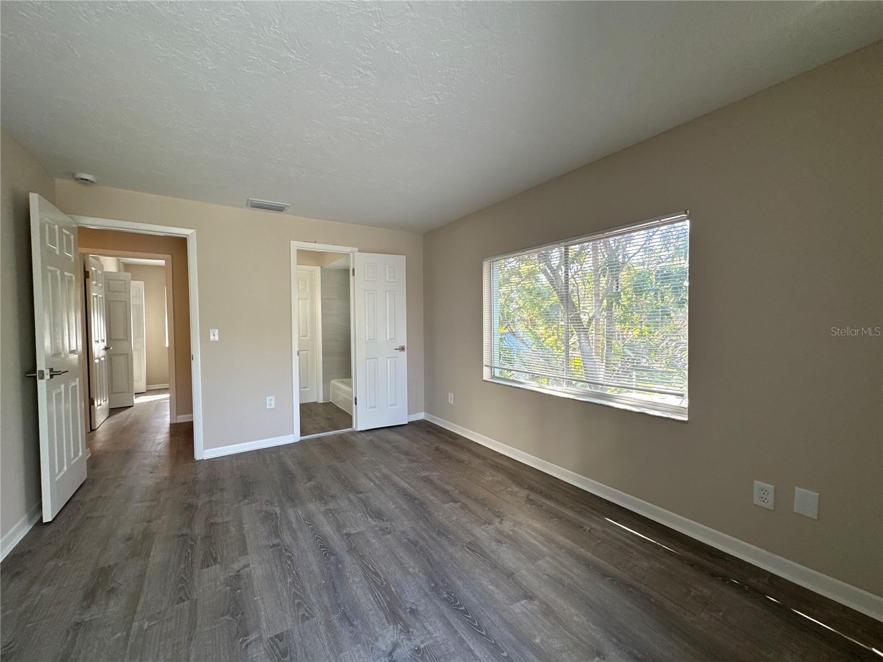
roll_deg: +0.4
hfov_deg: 102.1
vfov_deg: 85.7
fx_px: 357
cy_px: 331
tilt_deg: -1.3
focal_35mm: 14
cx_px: 442
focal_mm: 2.22
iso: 80
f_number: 2.2
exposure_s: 1/120
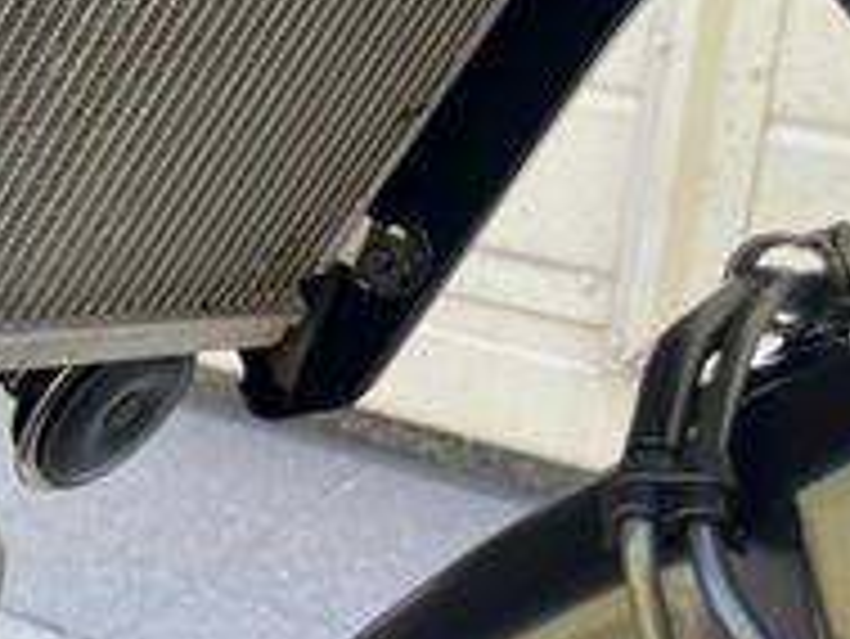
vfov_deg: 16.8
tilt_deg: -22.8
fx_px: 2162
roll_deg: +1.0
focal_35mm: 88
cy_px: 392
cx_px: -396
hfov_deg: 19.6
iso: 100
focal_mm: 5.1
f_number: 1.6
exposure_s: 1/122
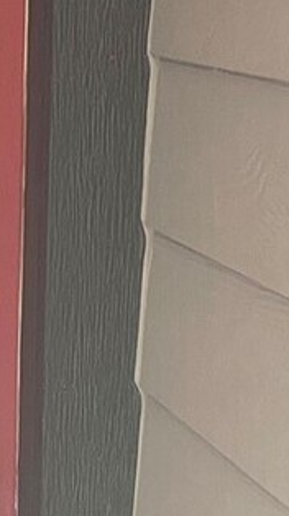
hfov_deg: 9.3
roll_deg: +1.1
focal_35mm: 125
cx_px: -220
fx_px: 1708
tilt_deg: -10.7
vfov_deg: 17.2
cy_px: 288
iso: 400
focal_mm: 5.1
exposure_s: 1/60
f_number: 1.6
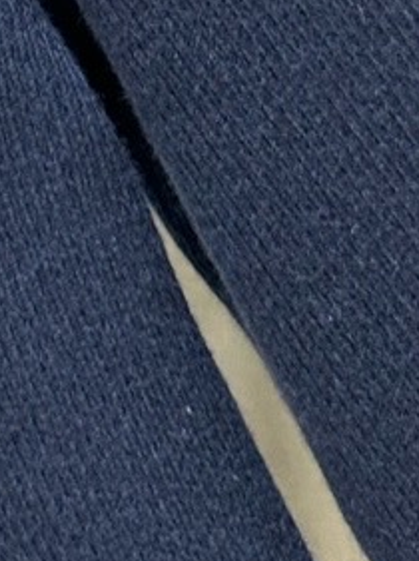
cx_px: -361
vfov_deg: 11.4
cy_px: -740
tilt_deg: -5.8
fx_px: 2362
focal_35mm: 146
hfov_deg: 9.6
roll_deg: +31.8
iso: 100
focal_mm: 6.86
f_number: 1.78
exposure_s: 1/100
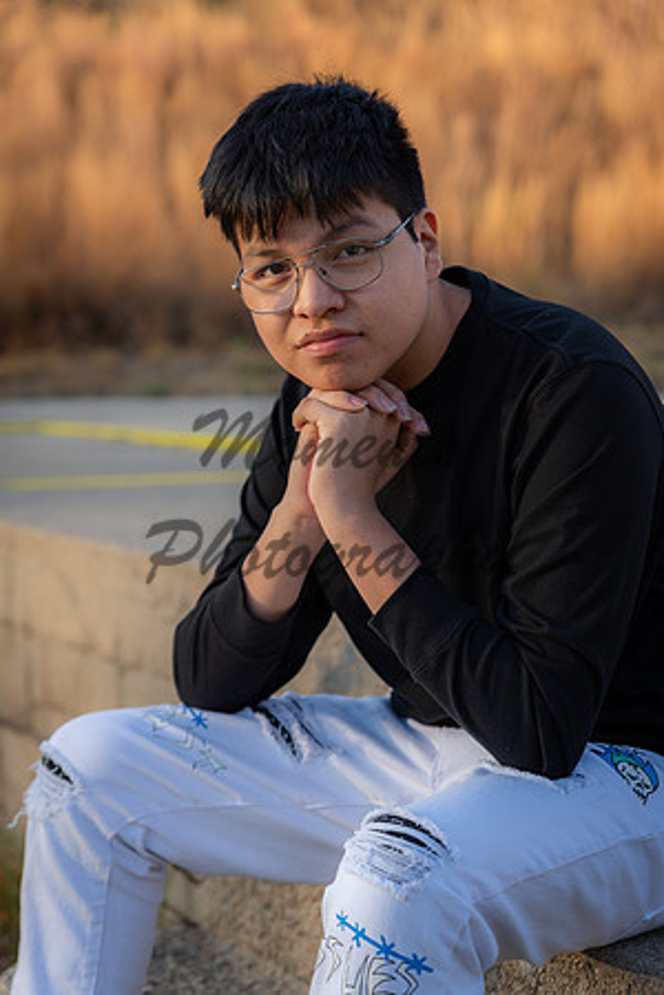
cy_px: 498
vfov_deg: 28.8
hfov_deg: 19.5
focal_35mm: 70
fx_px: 1937
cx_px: 332
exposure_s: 1/200
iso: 31
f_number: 3.2
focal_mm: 70
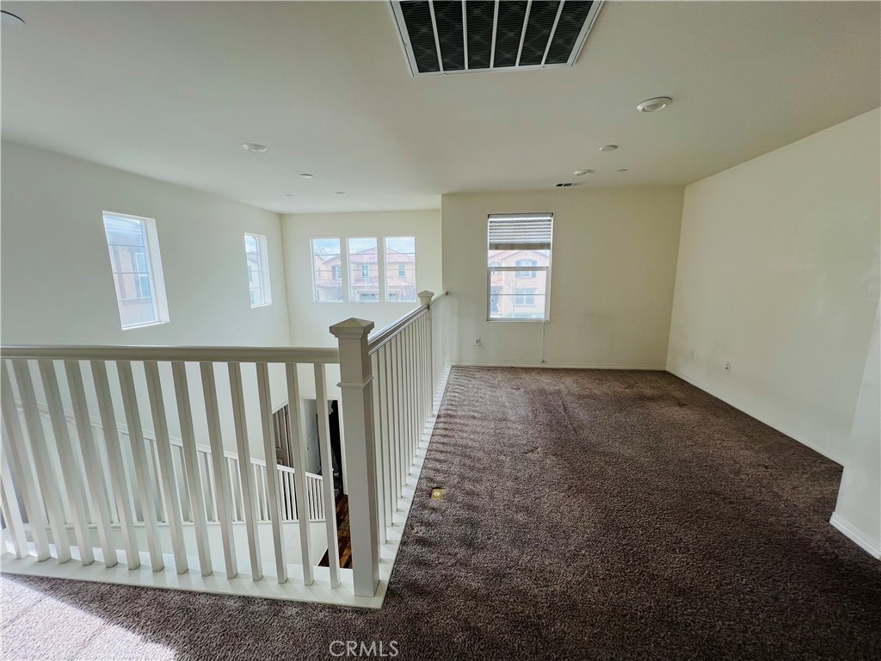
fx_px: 331
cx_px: 440
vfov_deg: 89.9
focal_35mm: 13
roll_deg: +0.6
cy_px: 330
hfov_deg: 106.2
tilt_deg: -10.4
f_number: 1.8
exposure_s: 1/154
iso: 32
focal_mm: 1.57
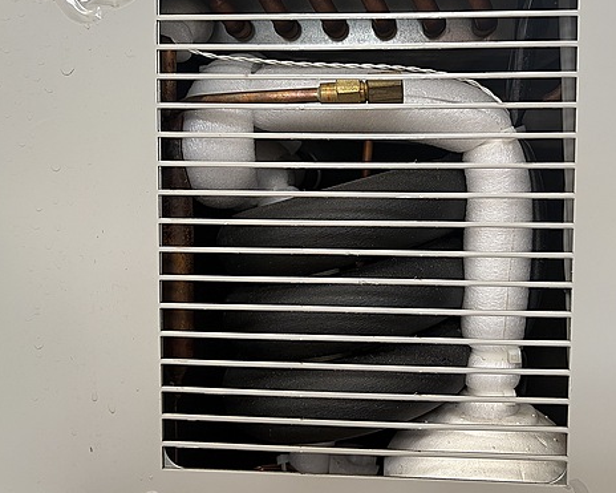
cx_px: 354
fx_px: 638
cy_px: 185
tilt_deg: -3.3
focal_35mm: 35
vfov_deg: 41.9
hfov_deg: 51.3
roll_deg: +0.5
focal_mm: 5.96
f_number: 1.6
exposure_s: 1/70
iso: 125
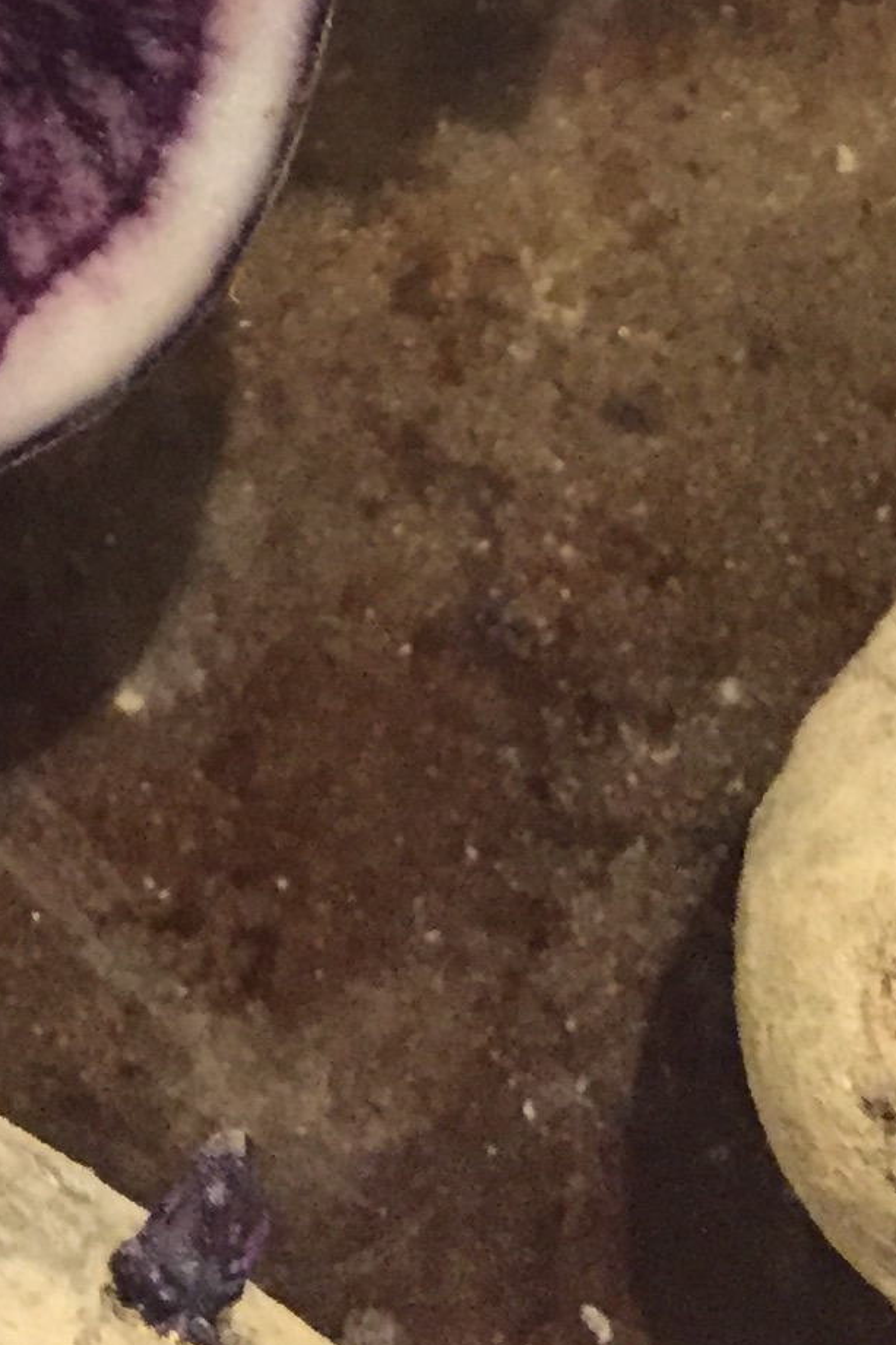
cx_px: -158
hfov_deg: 12.5
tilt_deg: -78.2
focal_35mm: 107
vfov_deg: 16.3
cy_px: -1020
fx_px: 3996
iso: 320
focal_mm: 4.15
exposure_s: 1/15
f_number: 2.2
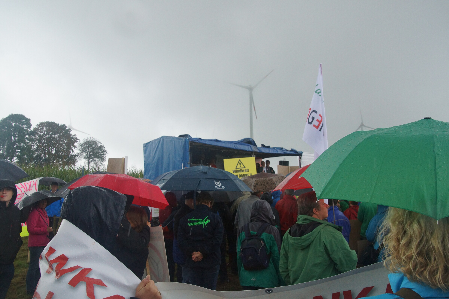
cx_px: 224
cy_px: 150
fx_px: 374
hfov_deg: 61.9
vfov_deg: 43.6
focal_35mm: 30
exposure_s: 1/500
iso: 800
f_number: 8
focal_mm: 20
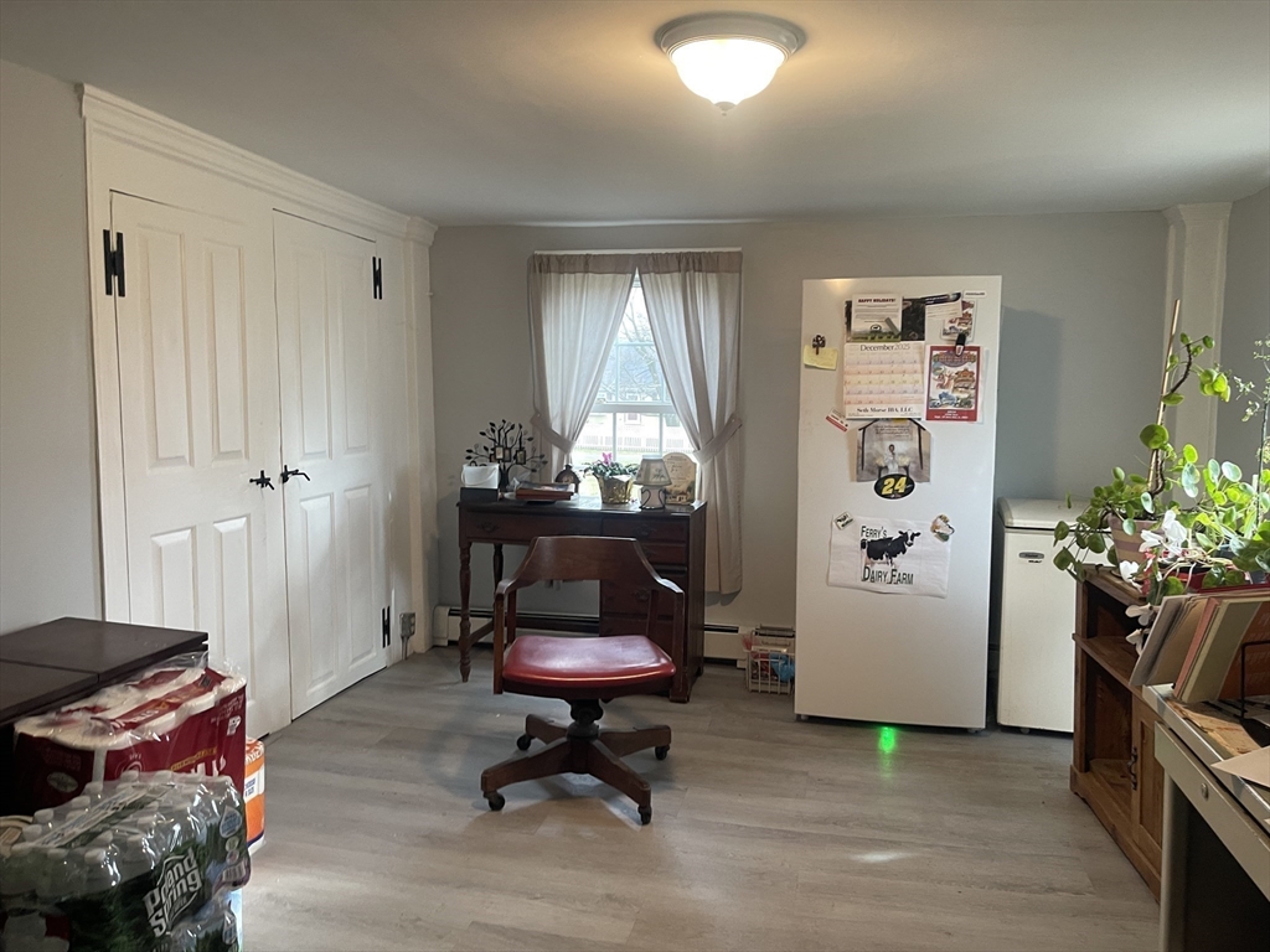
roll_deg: +0.4
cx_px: 635
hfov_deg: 69.4
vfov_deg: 54.9
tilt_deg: -5.3
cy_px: 476
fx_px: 917
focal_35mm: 25
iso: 160
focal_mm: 5.1
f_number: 1.6
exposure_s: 1/60
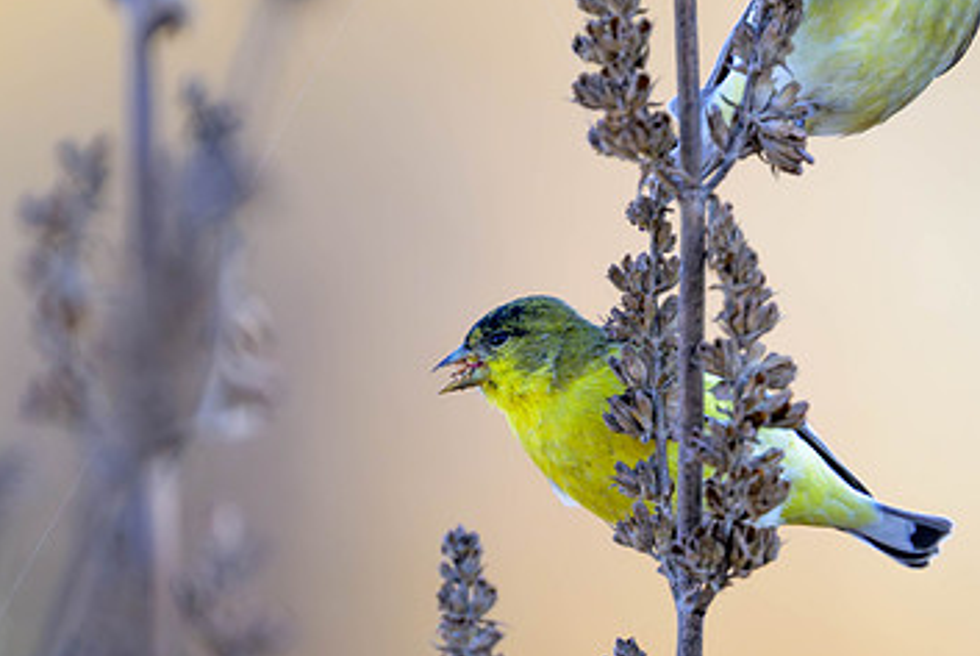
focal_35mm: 1489
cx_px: 776
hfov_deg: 1.4
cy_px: 398
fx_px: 40566
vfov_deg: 0.9
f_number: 4
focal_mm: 560
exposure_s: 1/1250
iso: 720
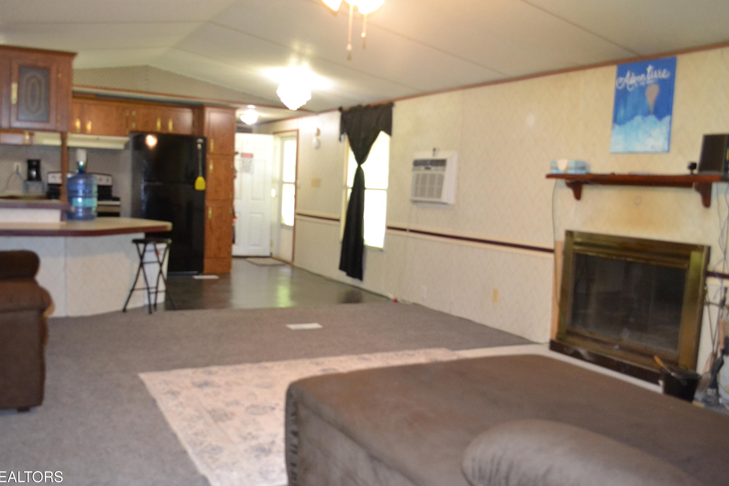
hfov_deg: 63.6
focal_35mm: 29
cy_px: 240
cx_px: 344
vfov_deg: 45.0
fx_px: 587
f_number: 3.5
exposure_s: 1/60
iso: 2000
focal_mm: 18
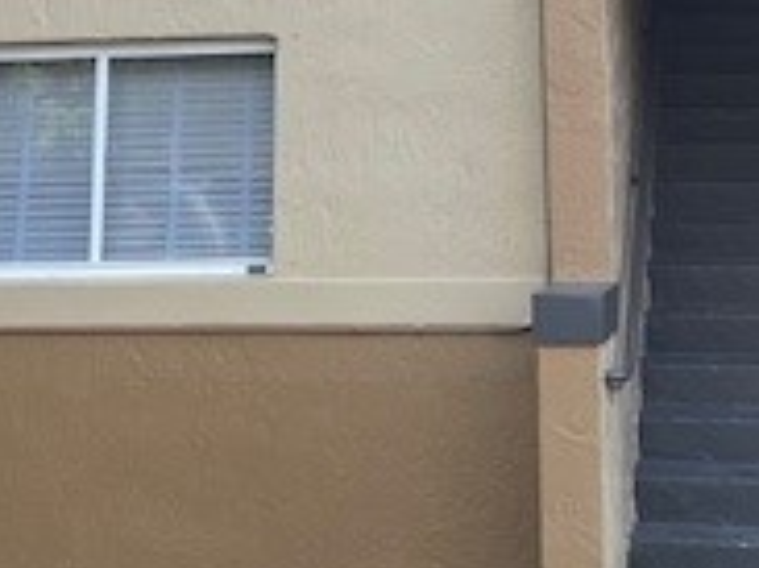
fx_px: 1994
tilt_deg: +15.2
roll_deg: +0.6
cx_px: 452
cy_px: -336
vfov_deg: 14.8
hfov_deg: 21.5
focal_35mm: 91
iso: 32
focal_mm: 4.2
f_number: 1.6
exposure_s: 1/440
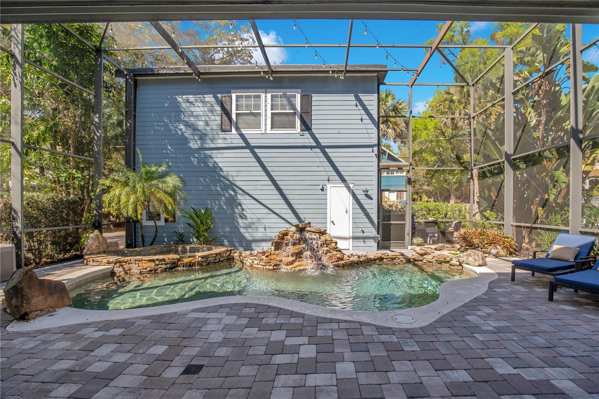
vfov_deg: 73.7
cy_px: 200
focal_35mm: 16
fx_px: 266
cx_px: 300
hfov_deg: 96.7
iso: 100
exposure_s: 1/160
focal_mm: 16
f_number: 6.3
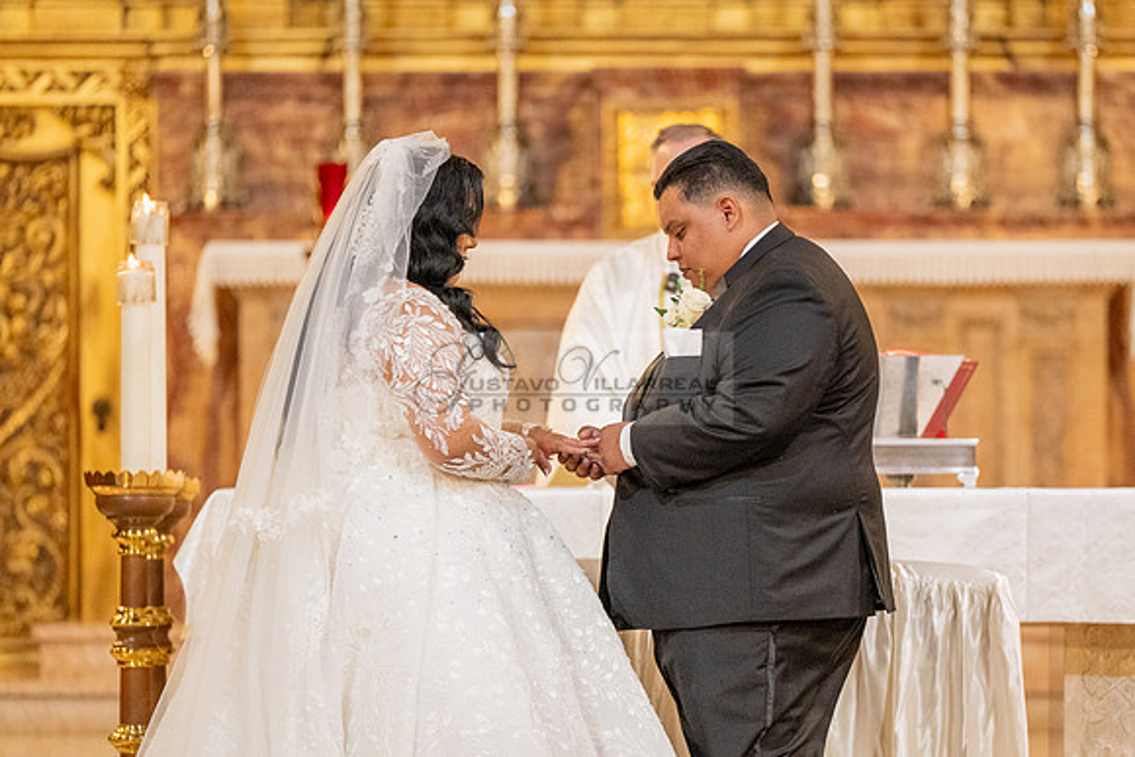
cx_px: 678
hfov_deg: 8.1
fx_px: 8049
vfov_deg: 5.4
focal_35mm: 255
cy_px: 398
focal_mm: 200
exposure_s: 1/160
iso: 2000
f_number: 2.8
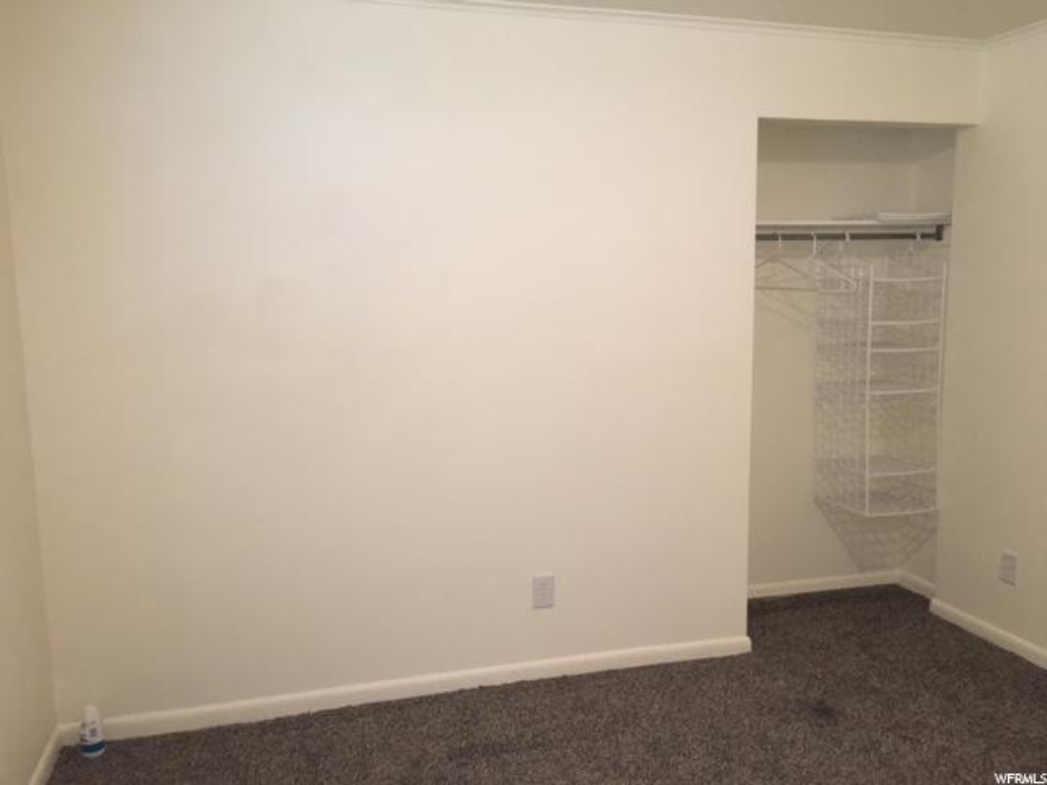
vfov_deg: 48.2
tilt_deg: -7.8
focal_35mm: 29
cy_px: 392
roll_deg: +0.7
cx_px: 524
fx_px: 877
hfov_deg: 61.7
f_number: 2.2
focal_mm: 4.15
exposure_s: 1/20
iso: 125
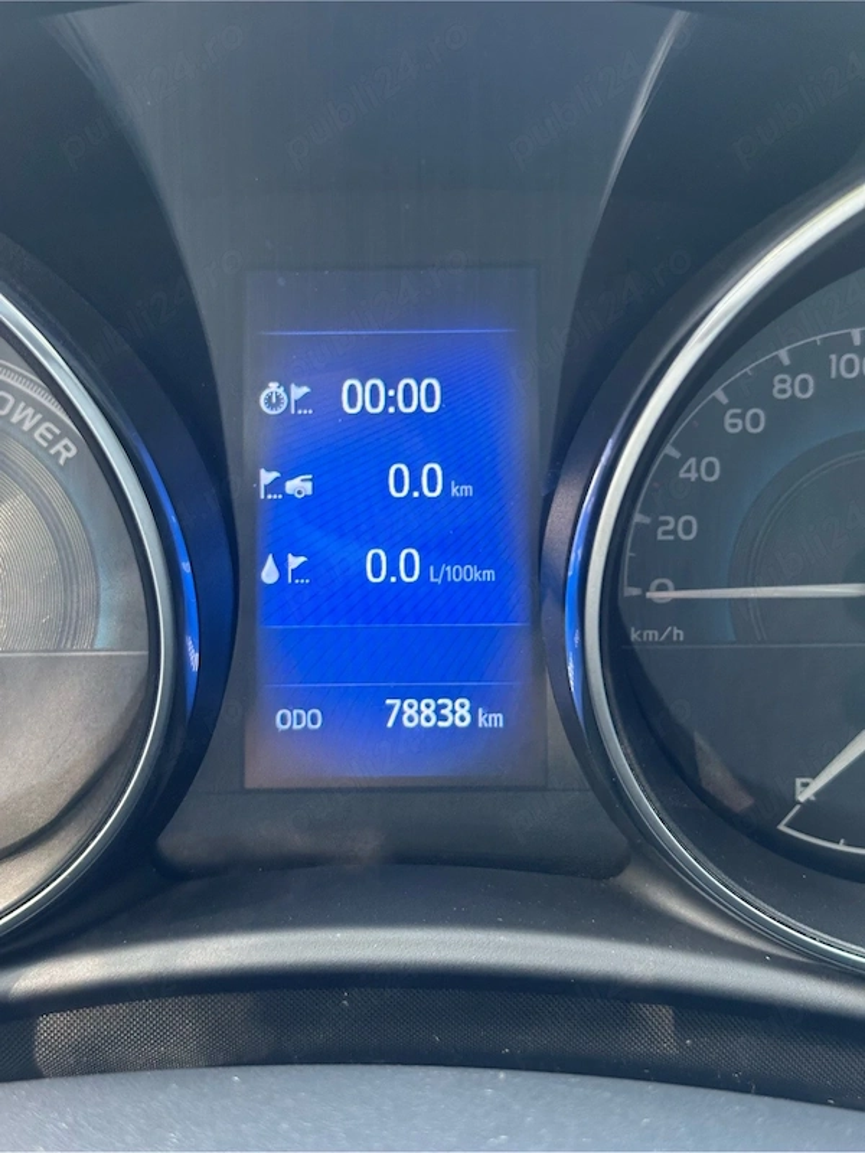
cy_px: 576
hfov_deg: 30.3
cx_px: 432
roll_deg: -0.2
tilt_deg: -20.3
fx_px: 1599
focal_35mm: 48
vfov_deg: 39.7
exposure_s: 1/40
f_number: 1.78
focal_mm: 6.86
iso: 250
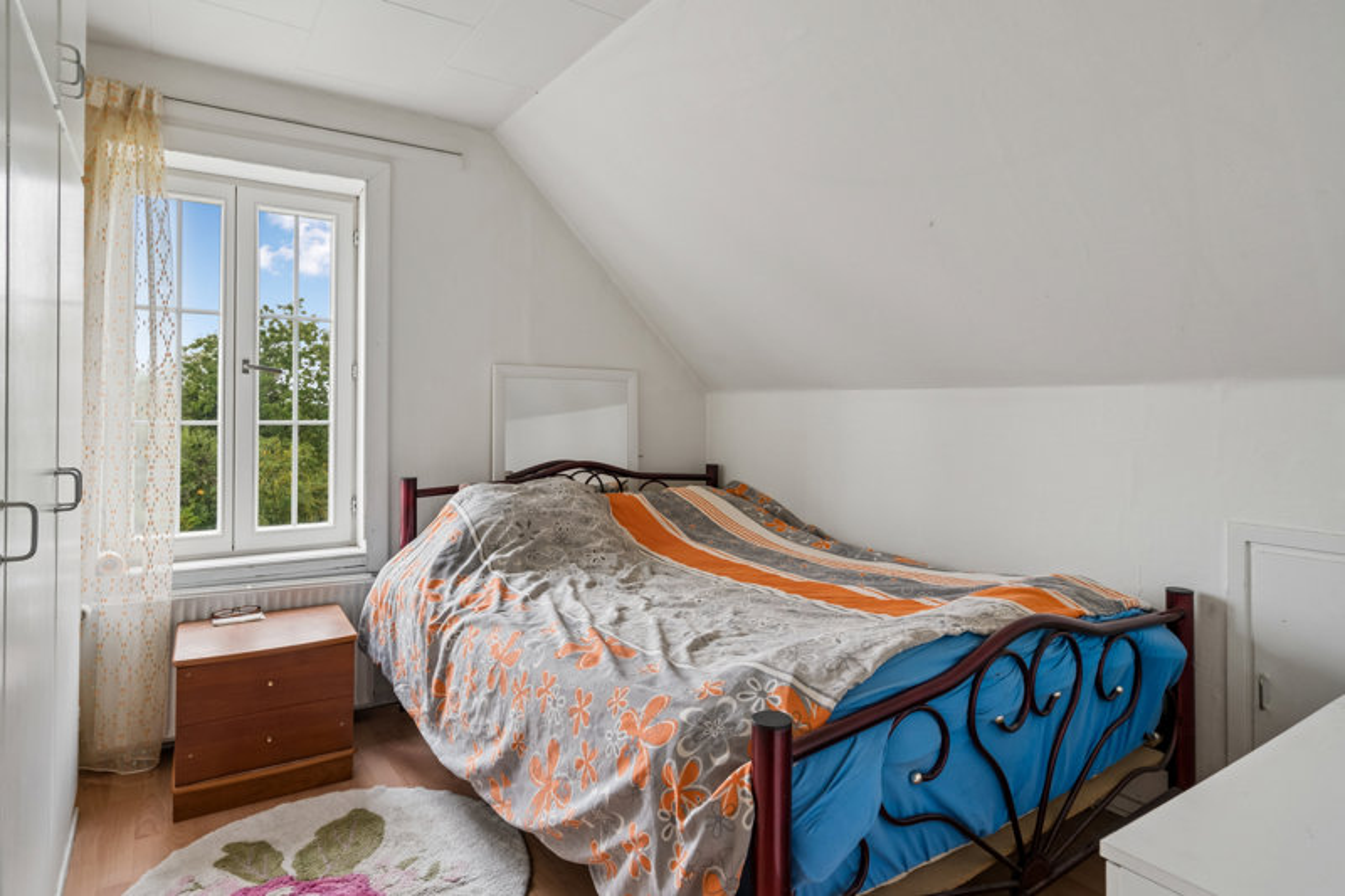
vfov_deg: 64.5
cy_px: 448
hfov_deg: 86.9
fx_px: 710
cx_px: 672
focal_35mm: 19
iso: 800
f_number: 7.1
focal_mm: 19
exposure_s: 1/25
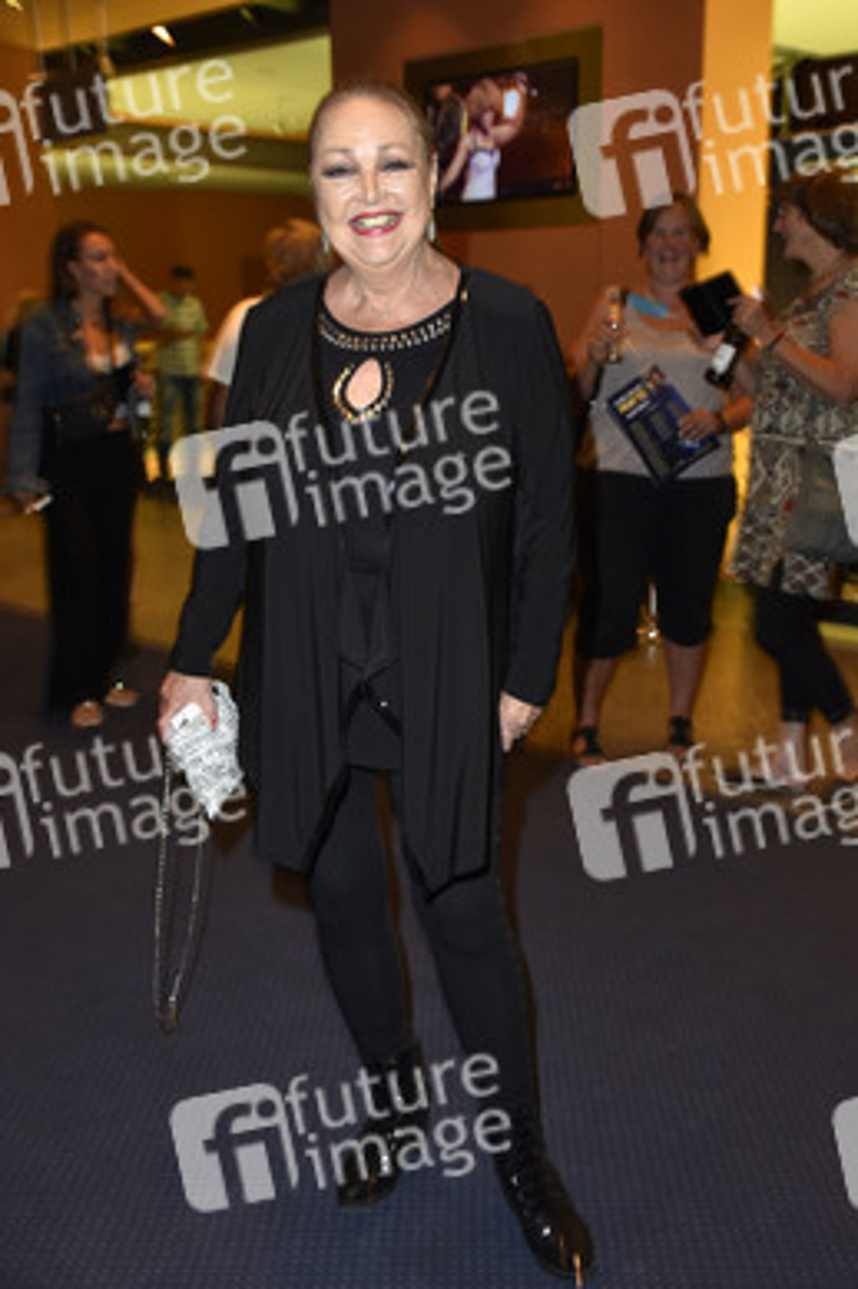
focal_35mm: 37
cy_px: 636
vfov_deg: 51.9
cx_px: 437
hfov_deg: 35.9
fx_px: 1324
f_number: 5.6
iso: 800
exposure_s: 1/50
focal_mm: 36
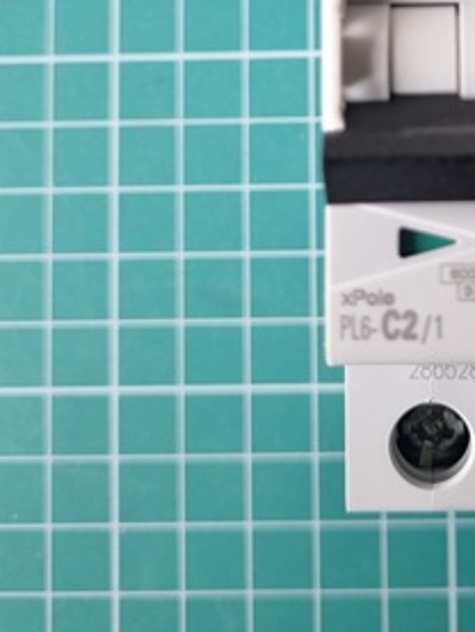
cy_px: 98
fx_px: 969
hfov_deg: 26.4
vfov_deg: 34.7
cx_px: 451
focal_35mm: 53
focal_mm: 5.4
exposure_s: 1/100
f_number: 1.8
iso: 160
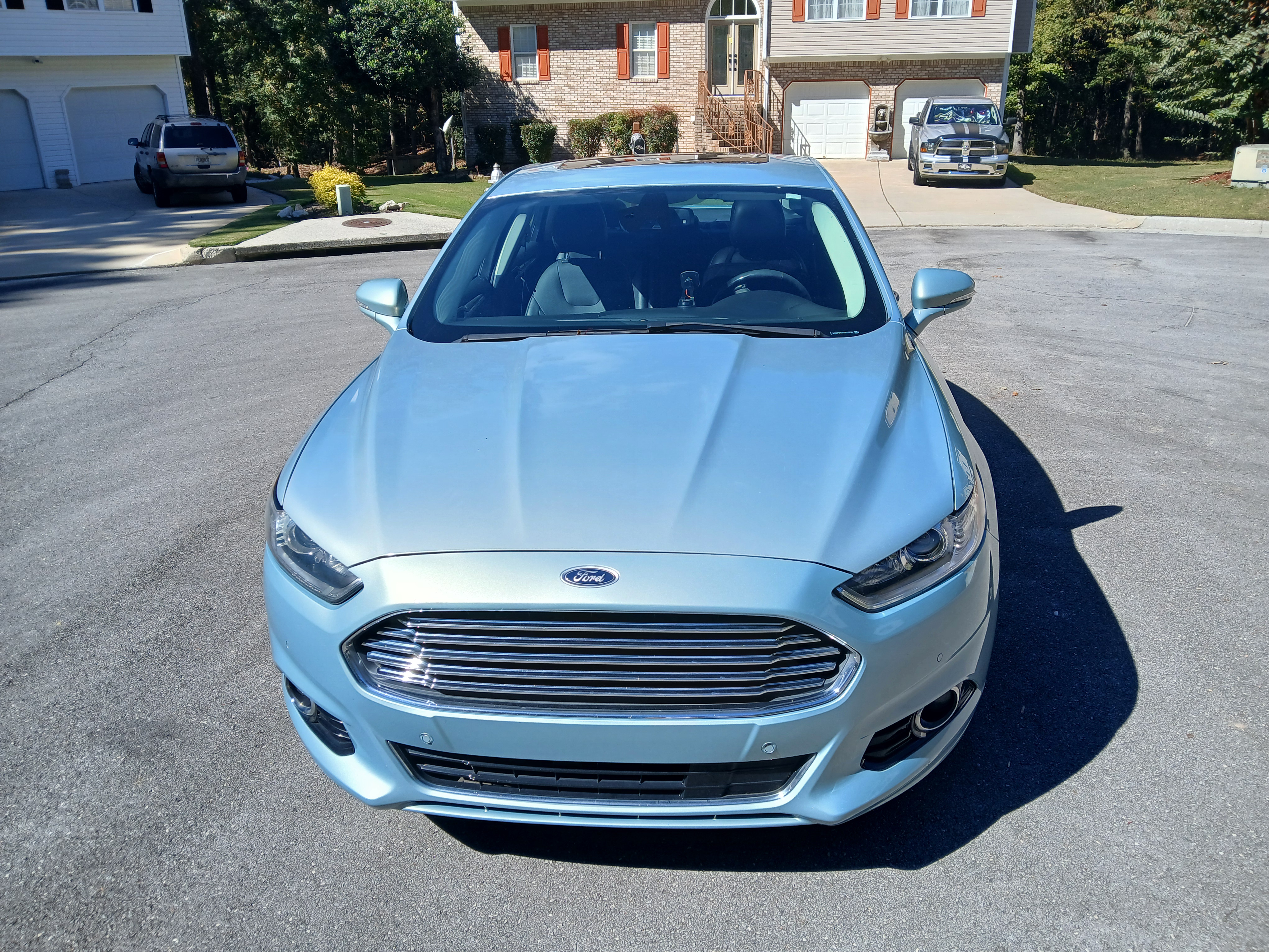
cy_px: 476
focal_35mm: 26
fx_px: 953
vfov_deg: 53.1
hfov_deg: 67.3
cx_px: 634
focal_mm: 3.98
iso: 20
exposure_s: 1/503
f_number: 1.8
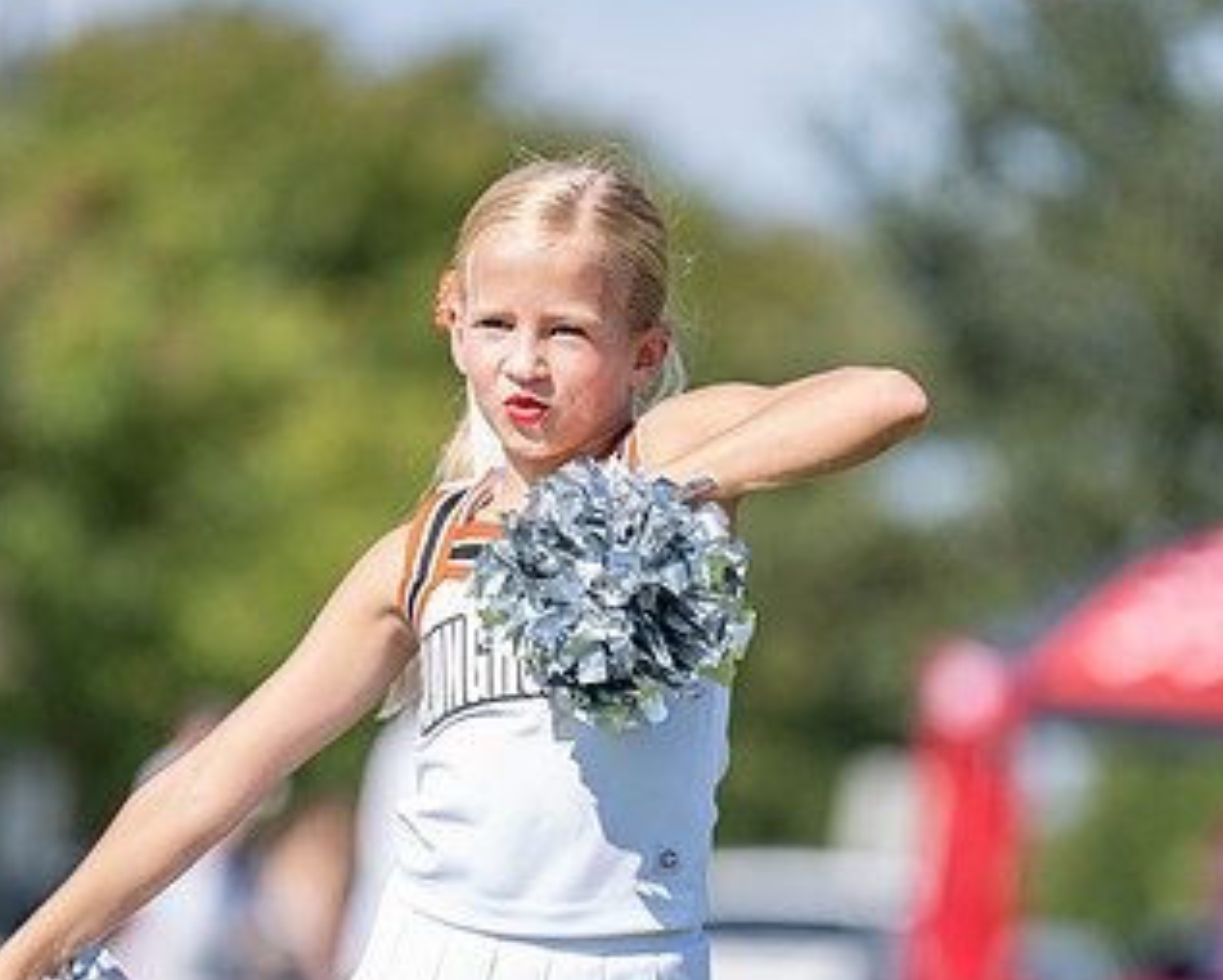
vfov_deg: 4.1
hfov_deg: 5.2
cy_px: 621
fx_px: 13546
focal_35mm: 374
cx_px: 637
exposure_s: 1/1250
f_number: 2.8
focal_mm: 200
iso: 125
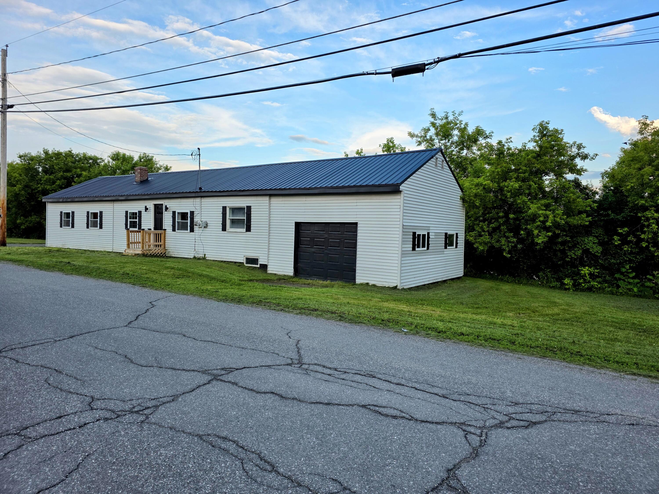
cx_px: 330
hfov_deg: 73.9
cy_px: 247
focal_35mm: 23
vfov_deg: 58.9
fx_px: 438
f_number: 1.7
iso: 80
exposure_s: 1/2021
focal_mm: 6.3
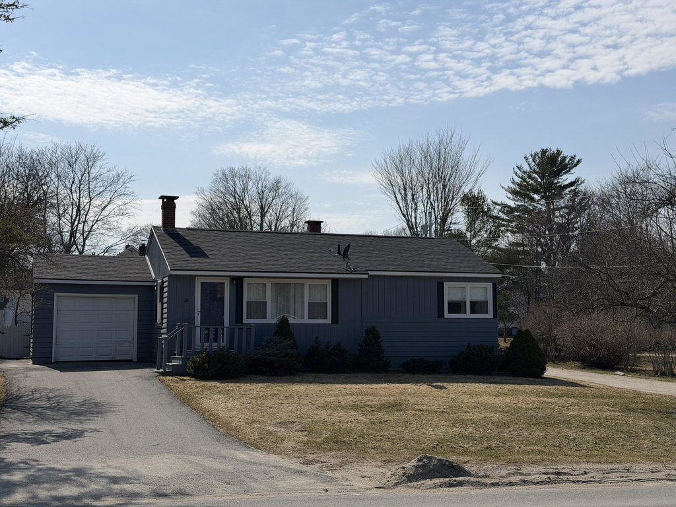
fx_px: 937
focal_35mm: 48
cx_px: 338
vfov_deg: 30.3
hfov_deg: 39.7
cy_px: 254
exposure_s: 1/13333
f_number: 1.78
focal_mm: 6.76
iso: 80
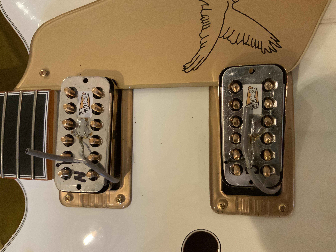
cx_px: 168
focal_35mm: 29
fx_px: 281
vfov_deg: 48.2
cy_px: 126
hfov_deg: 61.7
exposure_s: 1/33
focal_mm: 3
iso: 320
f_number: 1.8
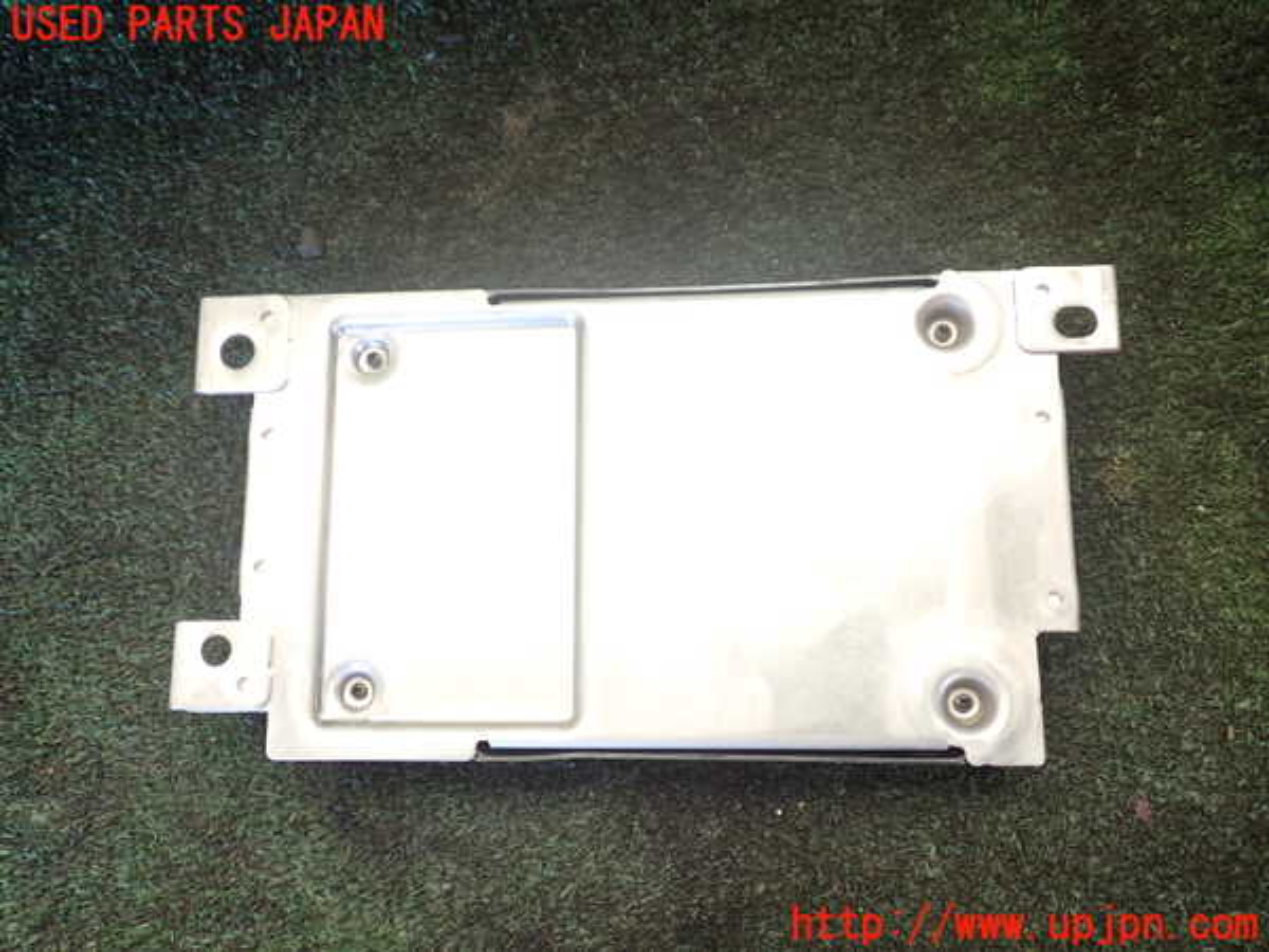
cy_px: 476
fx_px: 1100
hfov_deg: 60.0
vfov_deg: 46.8
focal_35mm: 30
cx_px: 634
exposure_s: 1/60
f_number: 2.3
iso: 160
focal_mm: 5.4
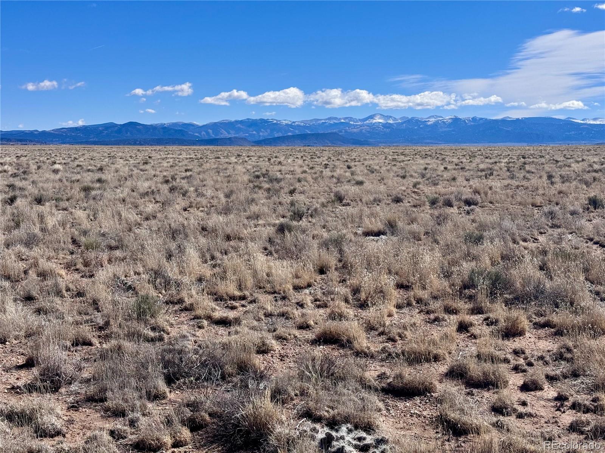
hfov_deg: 39.7
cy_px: 226
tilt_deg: -4.9
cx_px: 302
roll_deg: +0.6
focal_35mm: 48
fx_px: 839
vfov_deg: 30.3
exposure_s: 1/7937
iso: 64
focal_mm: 6.76
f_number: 1.78
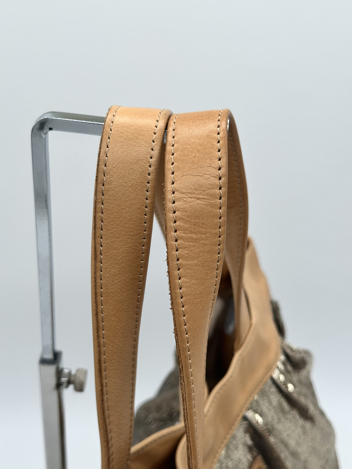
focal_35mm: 48
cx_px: 176
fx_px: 651
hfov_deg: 30.3
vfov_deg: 39.7
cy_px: 234
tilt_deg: -28.3
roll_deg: -3.2
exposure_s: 1/571
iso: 64
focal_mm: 6.86
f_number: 1.78
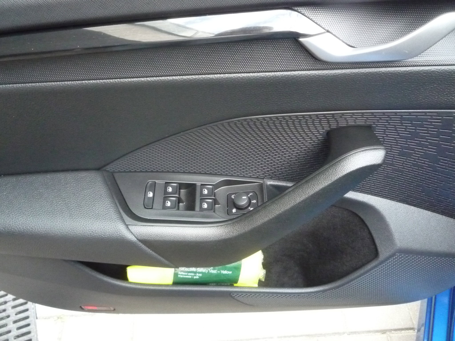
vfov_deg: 46.8
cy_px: 170
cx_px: 228
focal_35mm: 30
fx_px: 394
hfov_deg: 60.0
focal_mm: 5.2
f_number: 3.3
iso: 800
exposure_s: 1/50
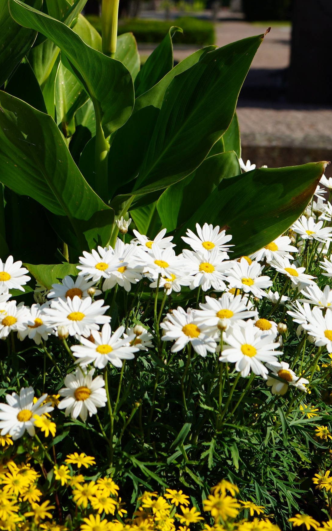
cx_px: -17
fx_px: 1158
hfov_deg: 15.9
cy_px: 0
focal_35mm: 80
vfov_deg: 24.6
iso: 100
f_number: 5
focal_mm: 35
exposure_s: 1/640
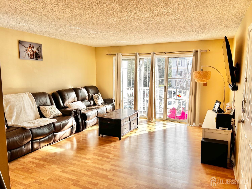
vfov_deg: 53.1
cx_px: 126
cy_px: 94
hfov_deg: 67.3
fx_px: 189
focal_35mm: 26
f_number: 1.5
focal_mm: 5.7
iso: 50
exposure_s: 1/154
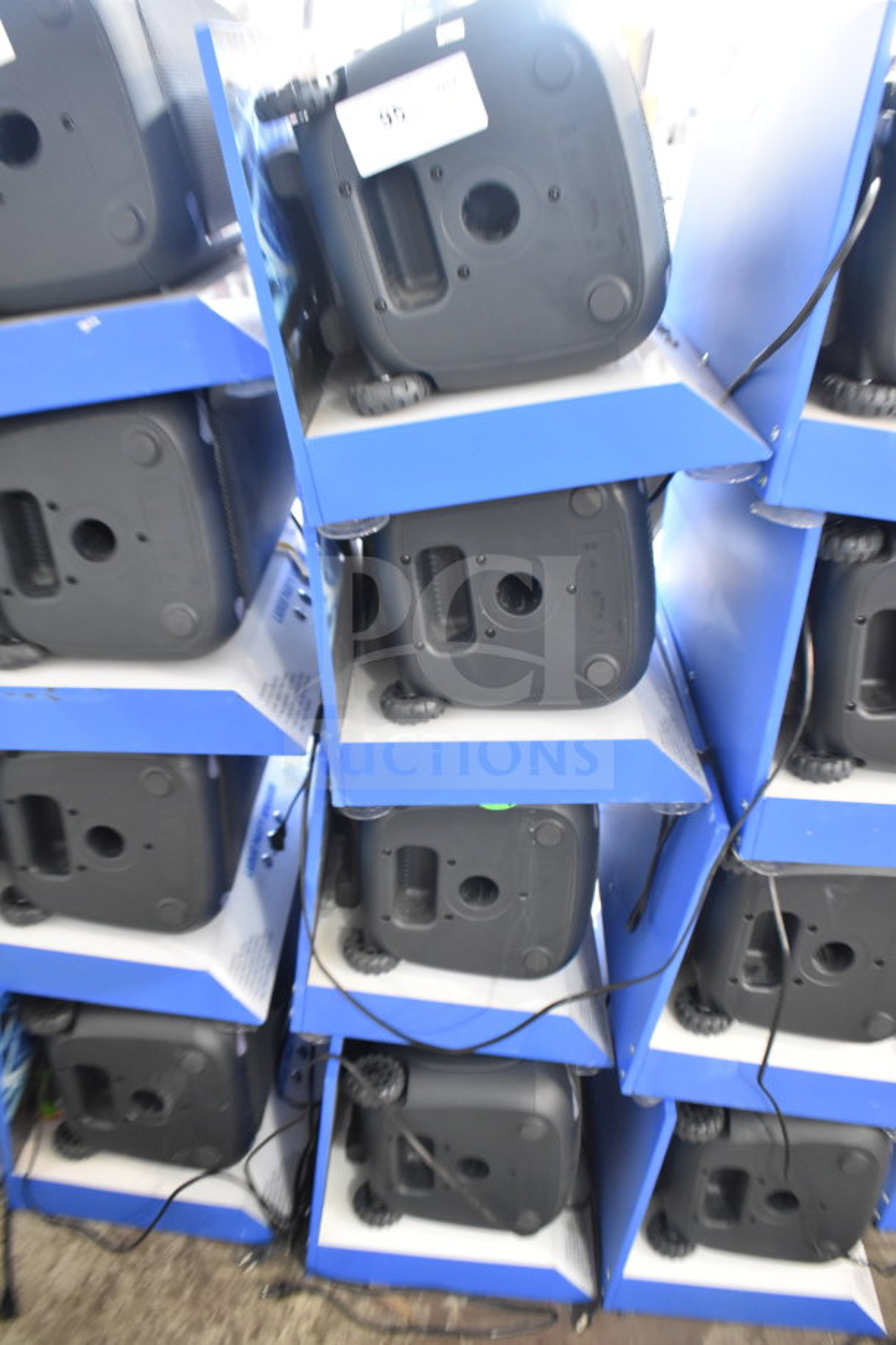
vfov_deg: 59.5
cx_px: 448
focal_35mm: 32
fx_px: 1176
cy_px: 672
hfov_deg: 41.7
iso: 1800
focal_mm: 21
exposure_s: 1/30
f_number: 3.8
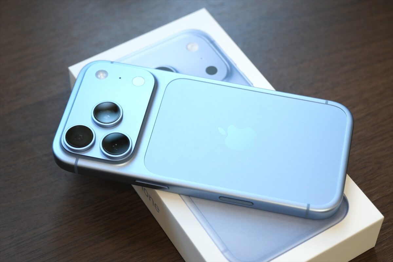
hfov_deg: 24.5
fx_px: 906
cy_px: 131
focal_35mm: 83
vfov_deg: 16.5
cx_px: 196
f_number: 4.5
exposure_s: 1/125
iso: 800
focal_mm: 55
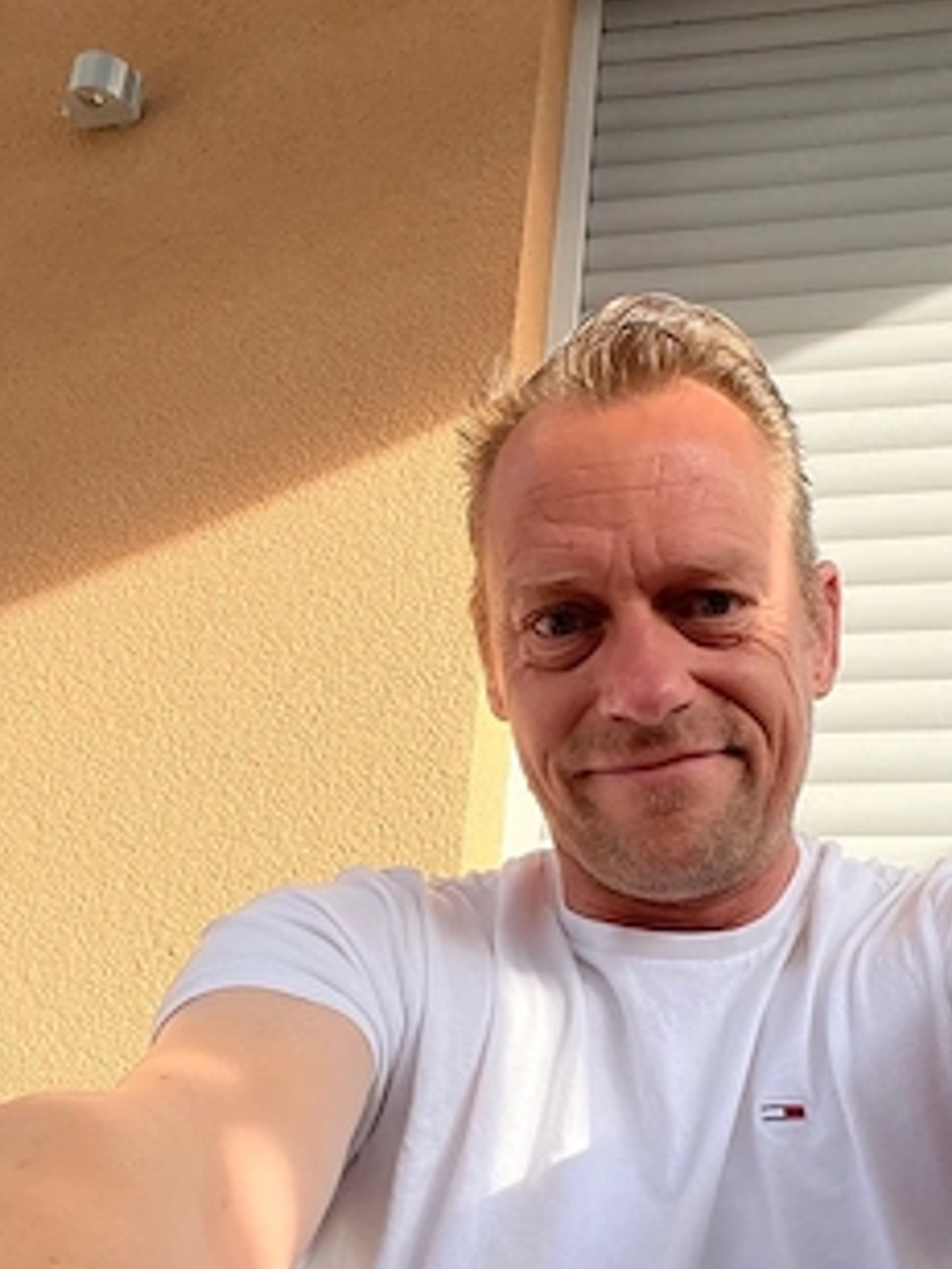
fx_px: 1430
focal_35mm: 39
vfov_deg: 47.4
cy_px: 791
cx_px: 593
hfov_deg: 36.6
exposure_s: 1/575
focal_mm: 2.71
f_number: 2.2
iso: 32
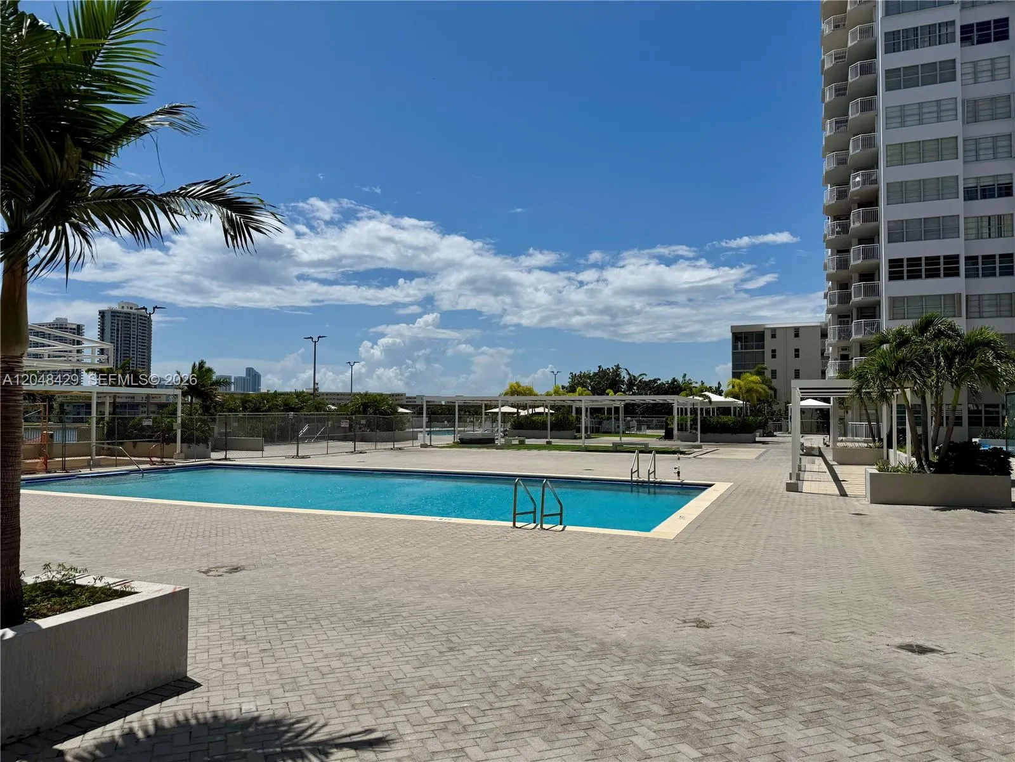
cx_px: 508
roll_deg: -0.1
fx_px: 704
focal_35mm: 24
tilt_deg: +2.5
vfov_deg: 56.8
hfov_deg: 71.6
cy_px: 381
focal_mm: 6.76
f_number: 1.78
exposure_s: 1/12346
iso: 80
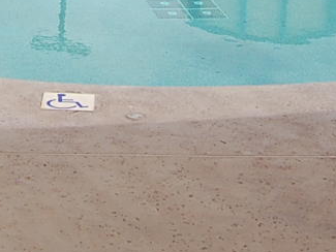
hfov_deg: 16.2
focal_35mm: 120
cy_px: -184
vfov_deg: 11.6
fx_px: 1165
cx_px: 32
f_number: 10
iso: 200
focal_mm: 18
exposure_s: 1/400
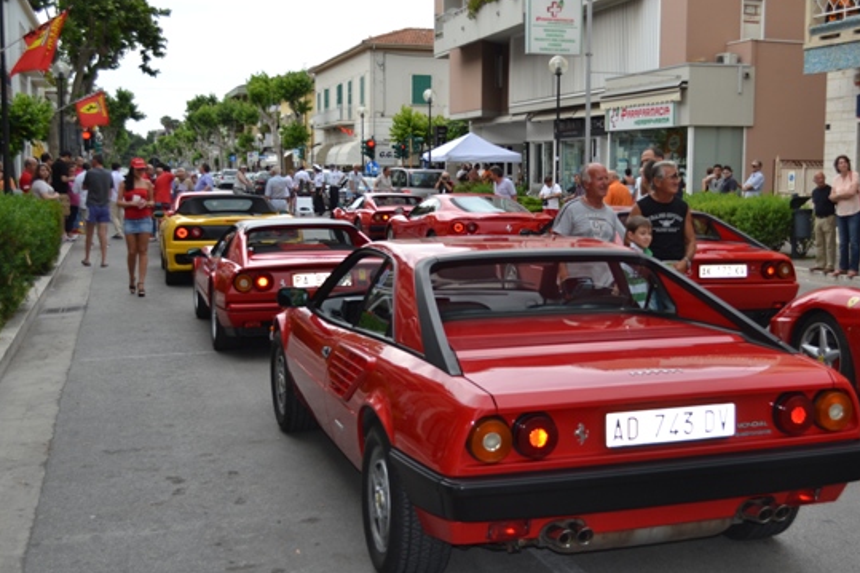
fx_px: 1098
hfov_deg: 42.6
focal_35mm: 46
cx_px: 501
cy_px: 279
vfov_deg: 29.2
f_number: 5
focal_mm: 26
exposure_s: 1/200
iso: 100
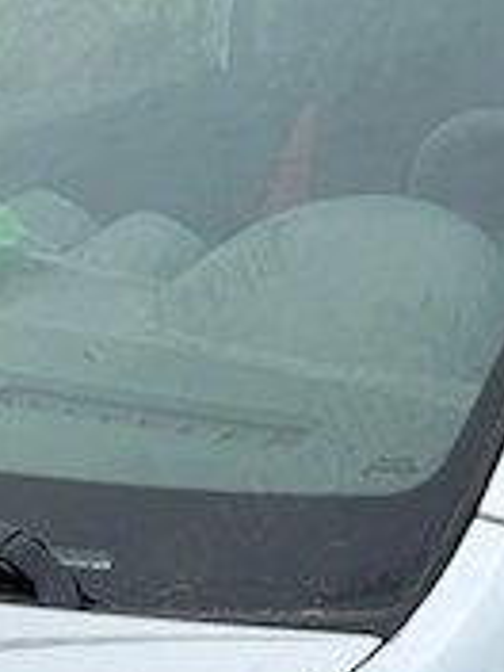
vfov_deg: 16.1
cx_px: 1138
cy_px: 1096
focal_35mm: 109
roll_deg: -2.7
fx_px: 2116
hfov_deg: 11.6
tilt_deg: -31.9
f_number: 1.78
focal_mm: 6.76
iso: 80
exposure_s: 1/1437
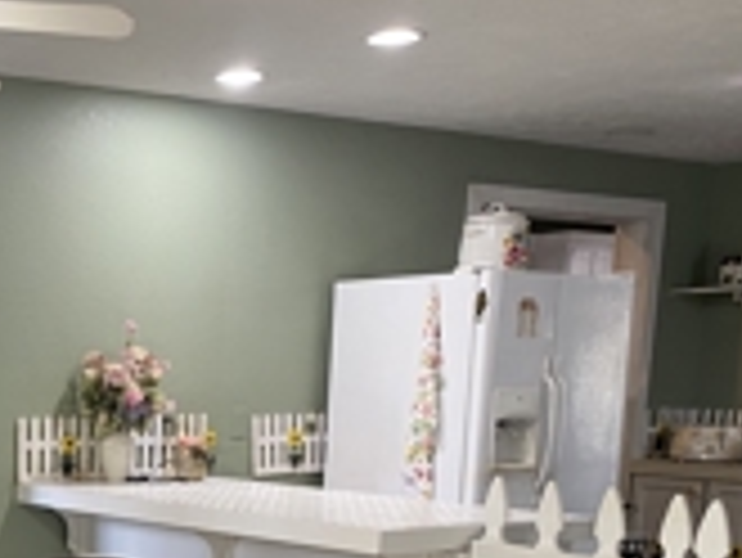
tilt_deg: -8.4
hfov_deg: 28.1
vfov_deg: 22.0
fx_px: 1351
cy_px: 626
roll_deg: -0.7
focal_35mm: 63
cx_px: -63
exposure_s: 1/60
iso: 125
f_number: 1.8
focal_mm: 4.25
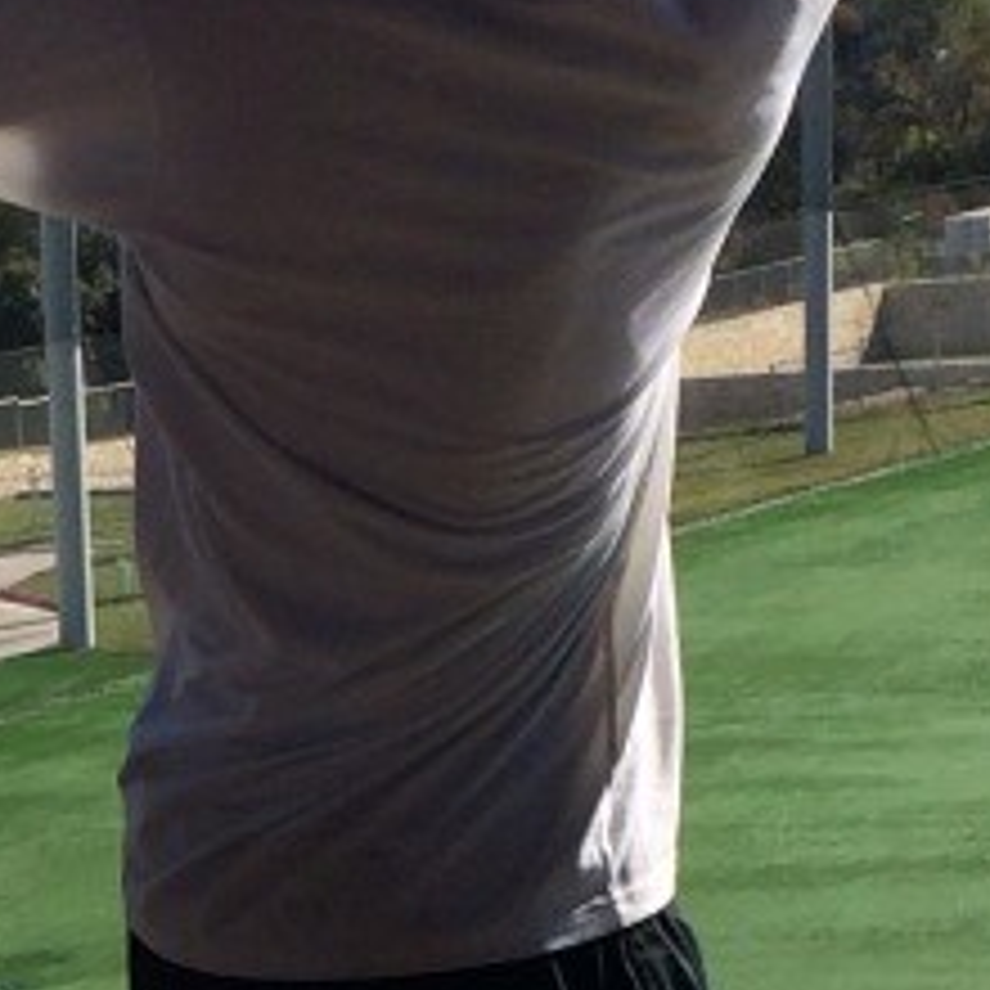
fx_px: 5145
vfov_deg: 10.4
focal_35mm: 159
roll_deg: +6.3
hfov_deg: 10.8
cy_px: 1721
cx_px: -171
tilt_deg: -23.2
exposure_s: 1/2053
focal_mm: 4.15
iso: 32
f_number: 2.2
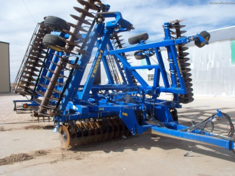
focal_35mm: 35
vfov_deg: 40.7
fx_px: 238
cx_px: 118
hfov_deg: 52.6
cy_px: 88
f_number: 5.5
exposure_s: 1/400
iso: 80
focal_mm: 6.3
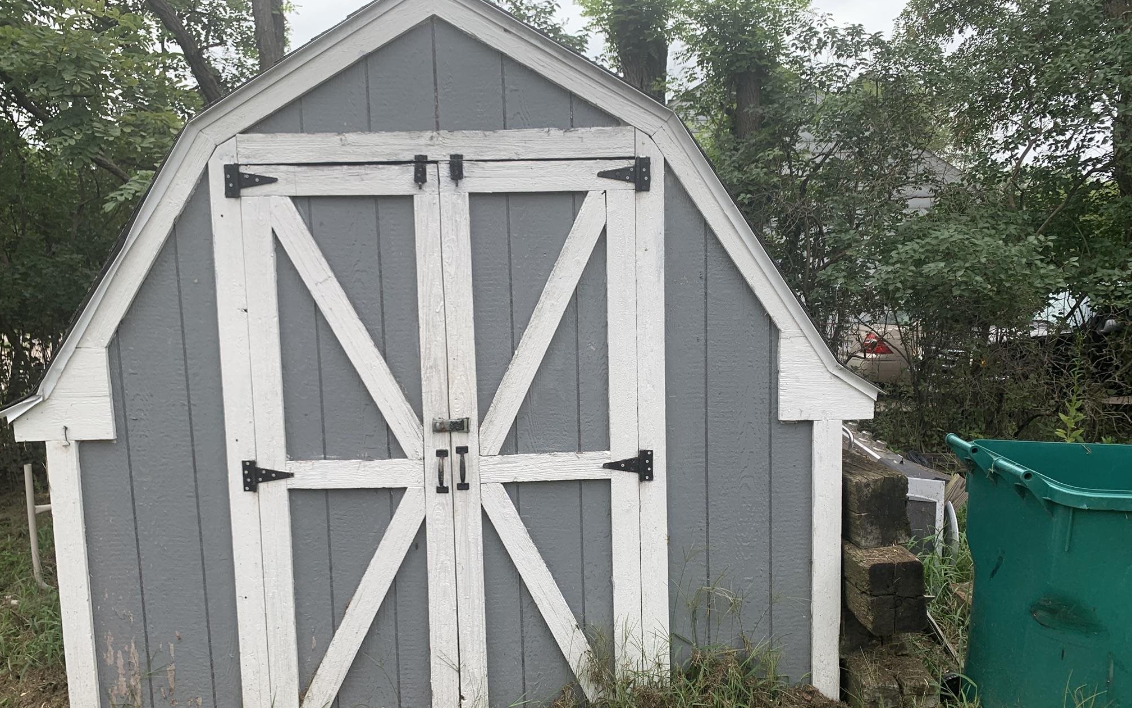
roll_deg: +0.8
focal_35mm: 28
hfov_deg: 66.5
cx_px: 567
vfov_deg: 44.4
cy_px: 410
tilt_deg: -8.1
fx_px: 864
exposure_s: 1/485
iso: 25
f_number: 1.8
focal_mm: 4.25
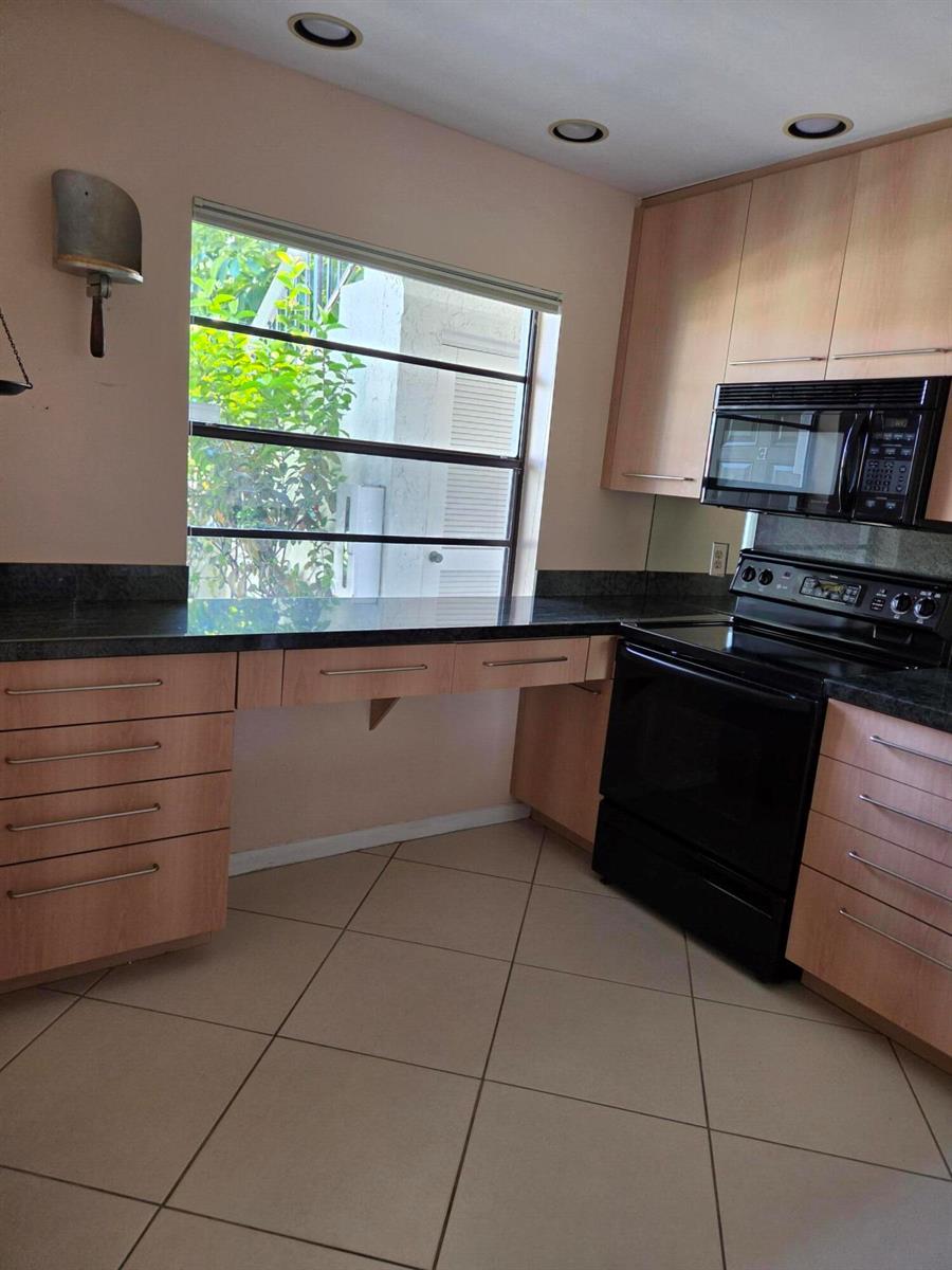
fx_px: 843
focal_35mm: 23
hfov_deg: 58.9
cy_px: 635
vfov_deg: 73.9
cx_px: 476
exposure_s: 1/120
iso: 250
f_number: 1.8
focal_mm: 5.4
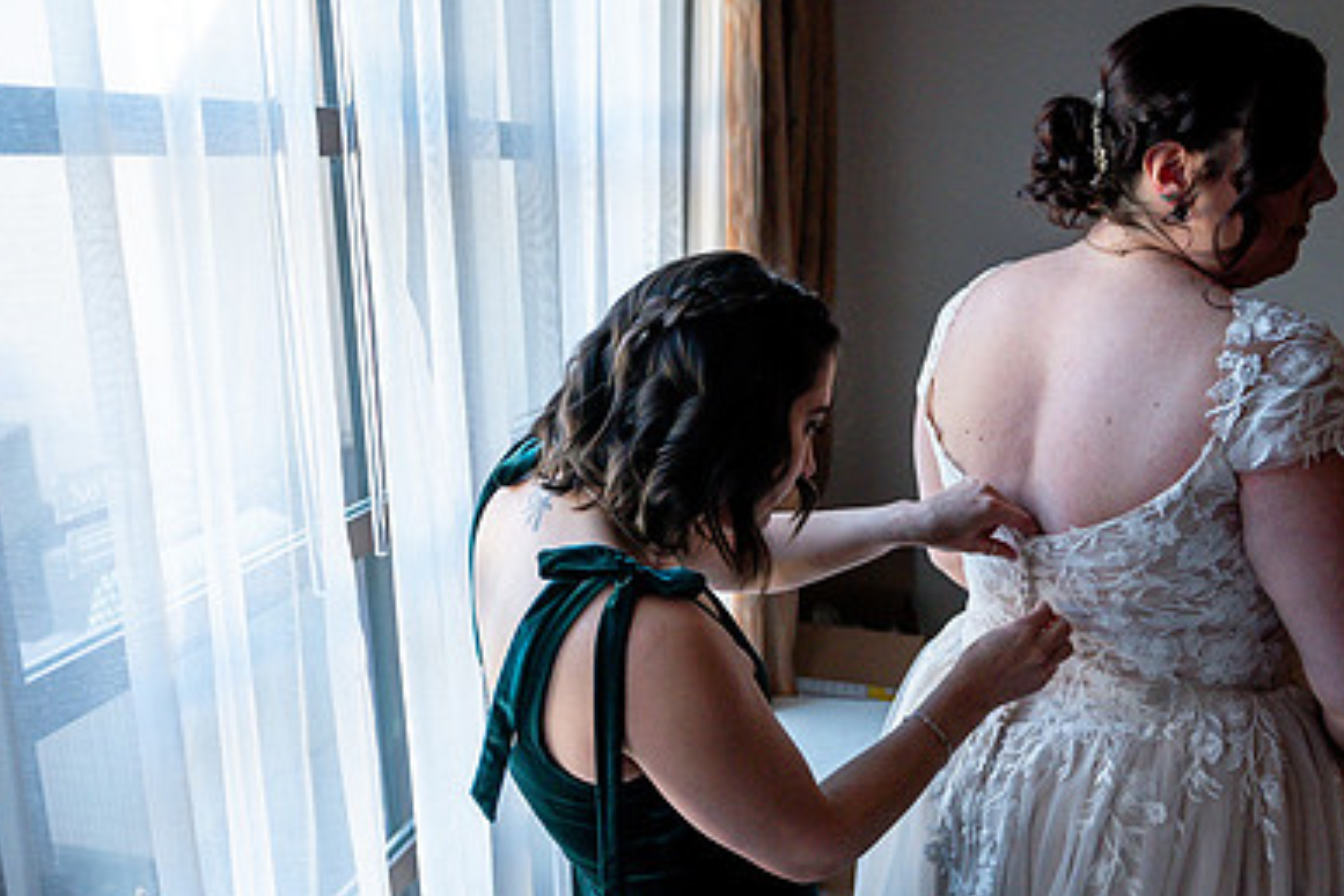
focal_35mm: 36
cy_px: 557
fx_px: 1344
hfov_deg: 53.0
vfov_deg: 36.7
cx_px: 594
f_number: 2.8
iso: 1000
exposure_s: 1/400
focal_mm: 24
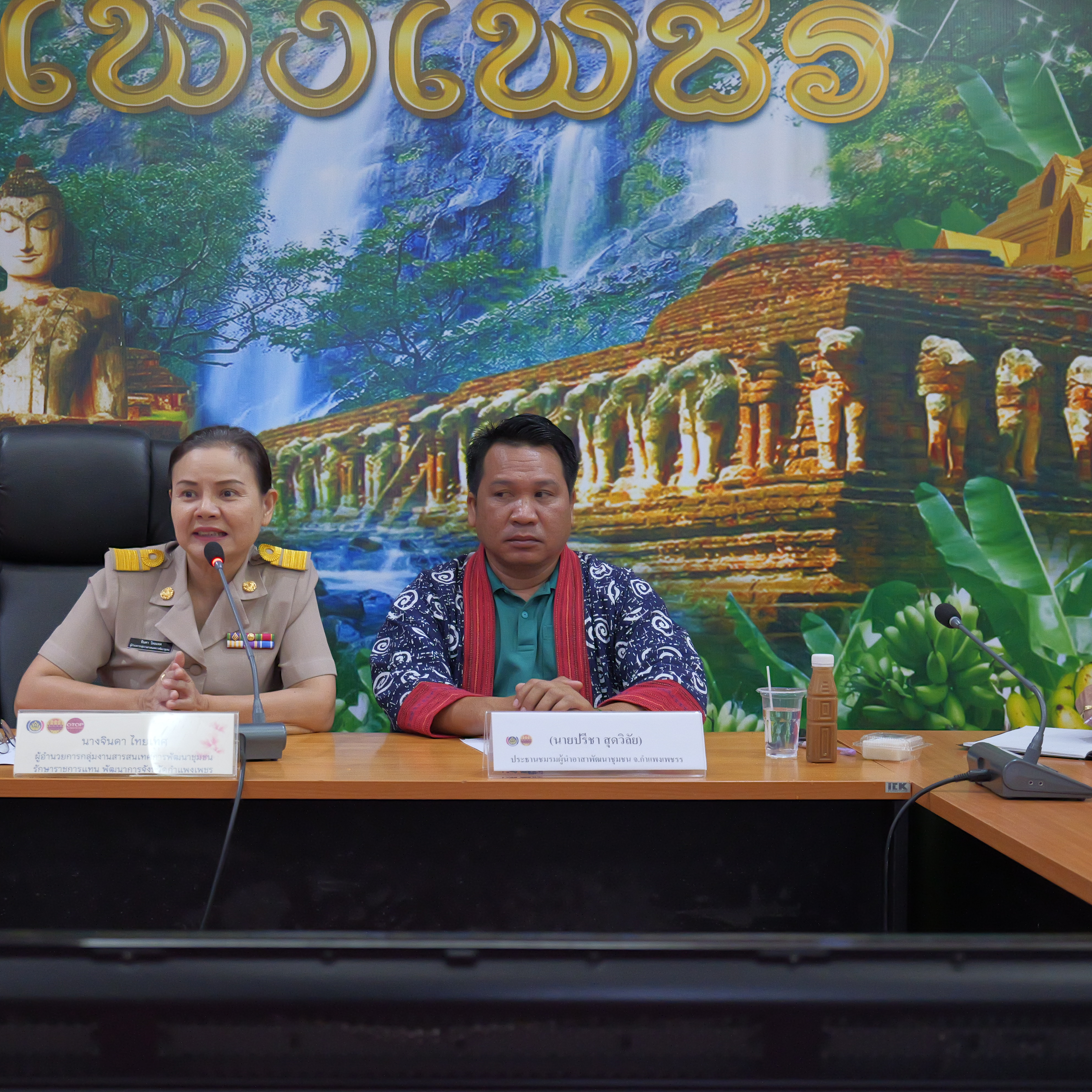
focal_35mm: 64
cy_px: 546
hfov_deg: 26.8
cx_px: 402
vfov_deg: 26.9
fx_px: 2284
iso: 6400
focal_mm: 50
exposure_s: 1/100
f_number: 5.6
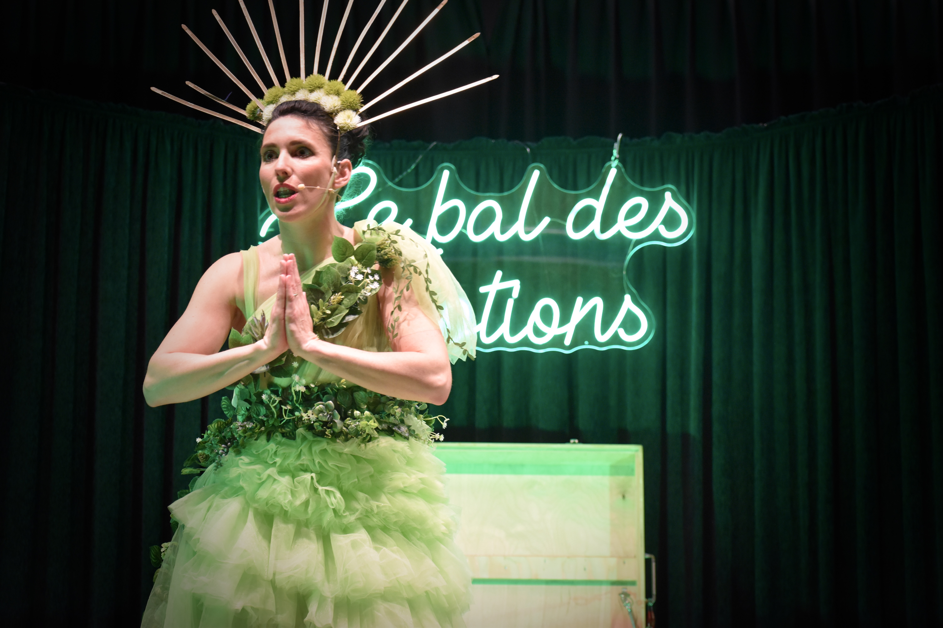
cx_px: 472
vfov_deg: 11.7
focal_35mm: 117
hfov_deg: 17.5
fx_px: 3065
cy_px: 314
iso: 2000
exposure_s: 1/60
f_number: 4.8
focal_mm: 78
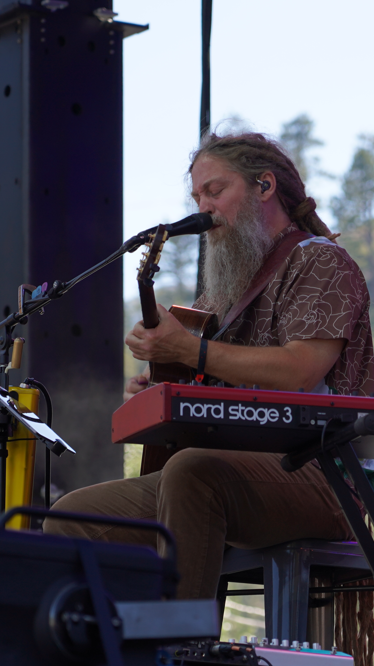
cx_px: 262
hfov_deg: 5.5
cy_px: 324
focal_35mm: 220
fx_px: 3880
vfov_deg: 9.8
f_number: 4.5
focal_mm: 105
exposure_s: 1/320
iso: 100
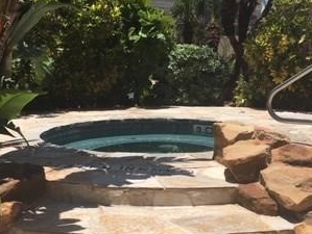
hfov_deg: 31.2
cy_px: 139
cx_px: 155
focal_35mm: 62
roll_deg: +0.4
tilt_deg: -9.1
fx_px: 559
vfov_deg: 23.7
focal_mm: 4.15
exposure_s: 1/2849
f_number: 2.2
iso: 25
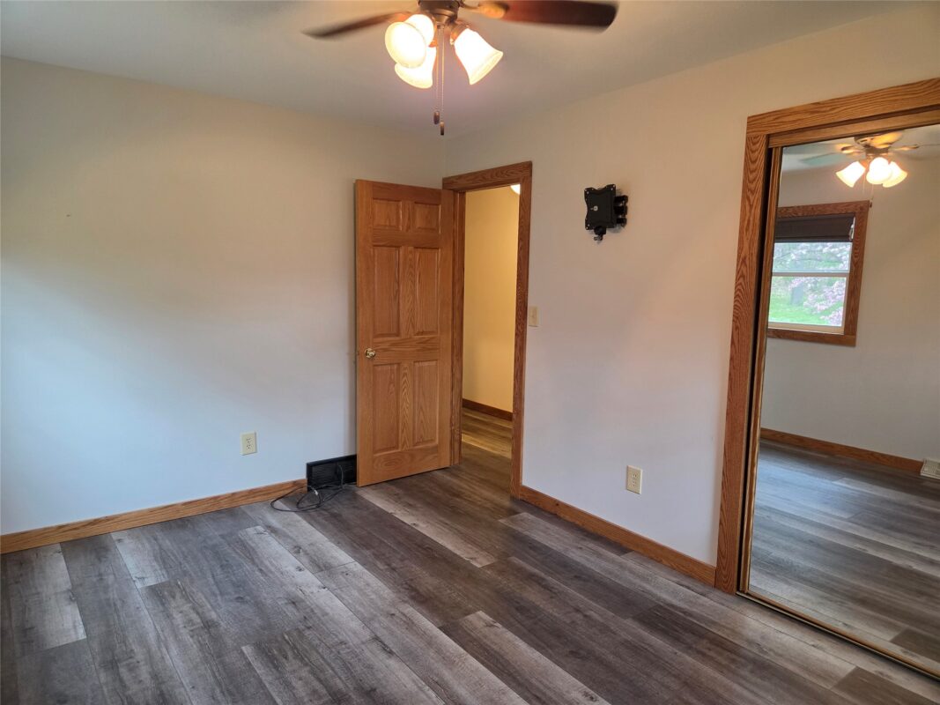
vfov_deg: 58.9
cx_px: 470
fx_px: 624
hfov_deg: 73.9
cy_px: 352
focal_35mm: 23
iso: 320
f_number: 1.8
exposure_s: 1/120
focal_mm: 5.4
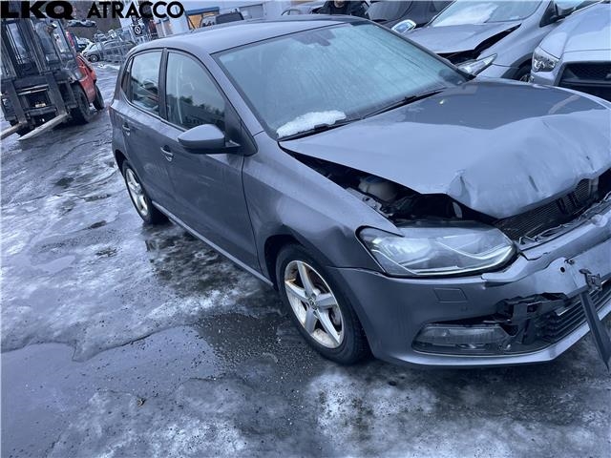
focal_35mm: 26
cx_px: 306
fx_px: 459
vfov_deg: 53.1
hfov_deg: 67.3
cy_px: 229
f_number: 1.6
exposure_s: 1/114
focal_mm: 4.2
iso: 125
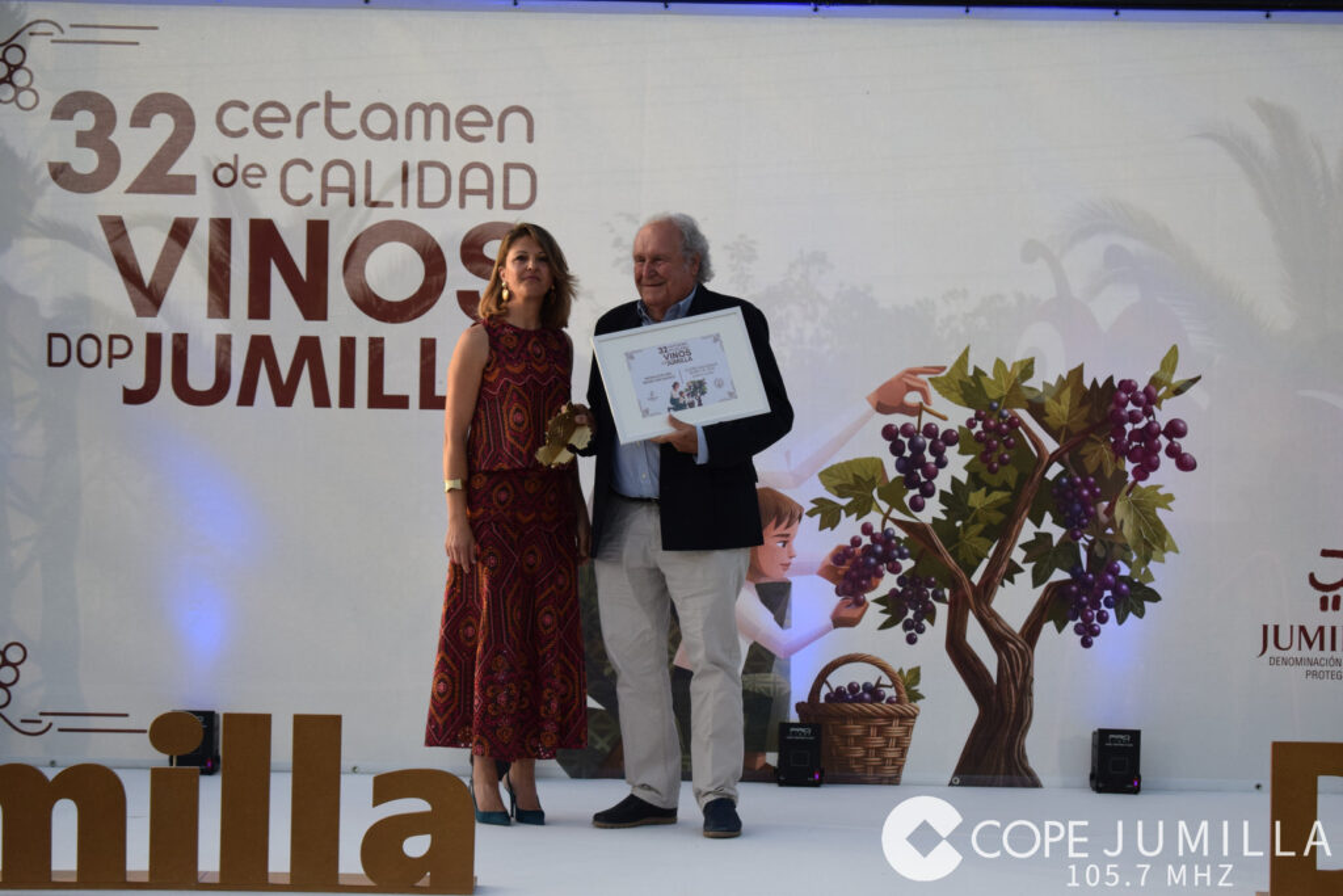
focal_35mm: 82
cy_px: 448
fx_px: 3078
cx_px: 672
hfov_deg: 24.6
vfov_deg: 16.6
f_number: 5.6
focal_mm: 55
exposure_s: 1/800
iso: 800
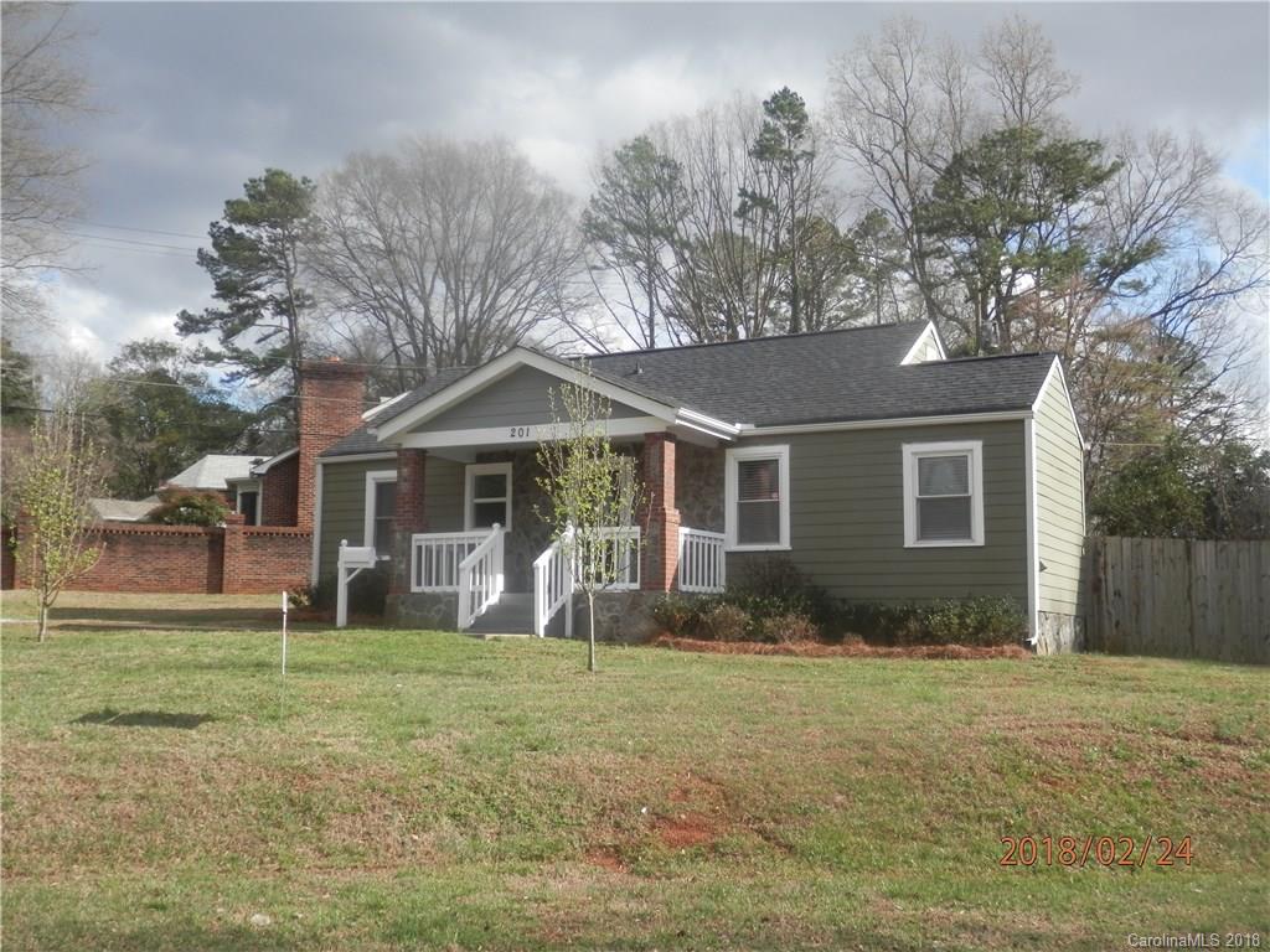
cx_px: 635
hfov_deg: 50.1
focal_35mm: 37
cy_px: 476
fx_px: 1357
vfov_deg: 38.7
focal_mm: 6.6
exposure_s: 1/500
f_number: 3.6
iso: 80
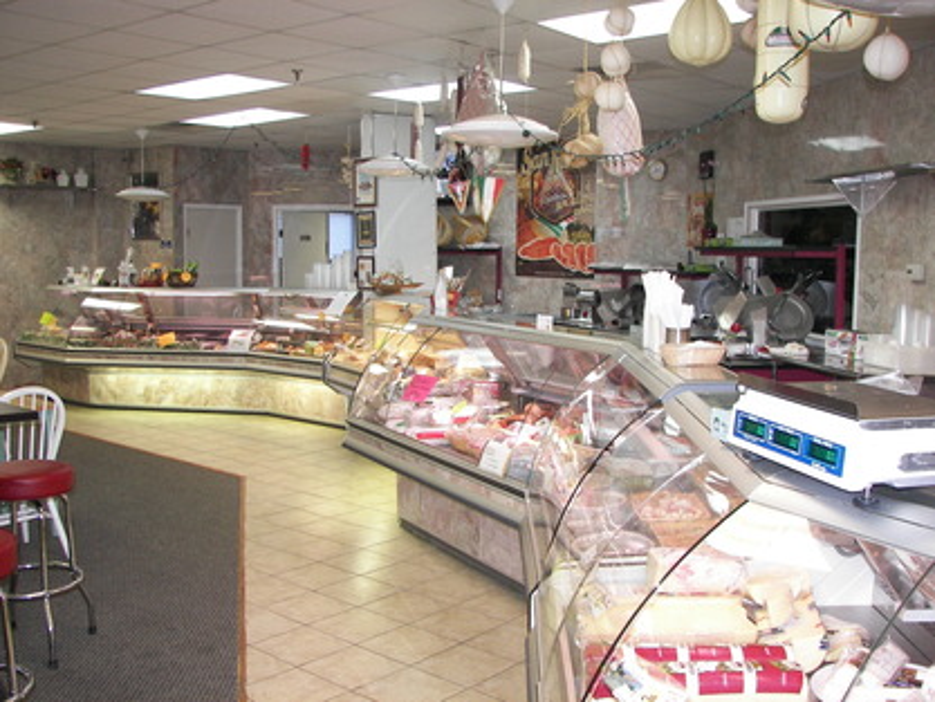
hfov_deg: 51.3
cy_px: 351
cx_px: 468
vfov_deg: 39.7
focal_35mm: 36
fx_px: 973
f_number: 2.8
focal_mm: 6
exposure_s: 1/30
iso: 100
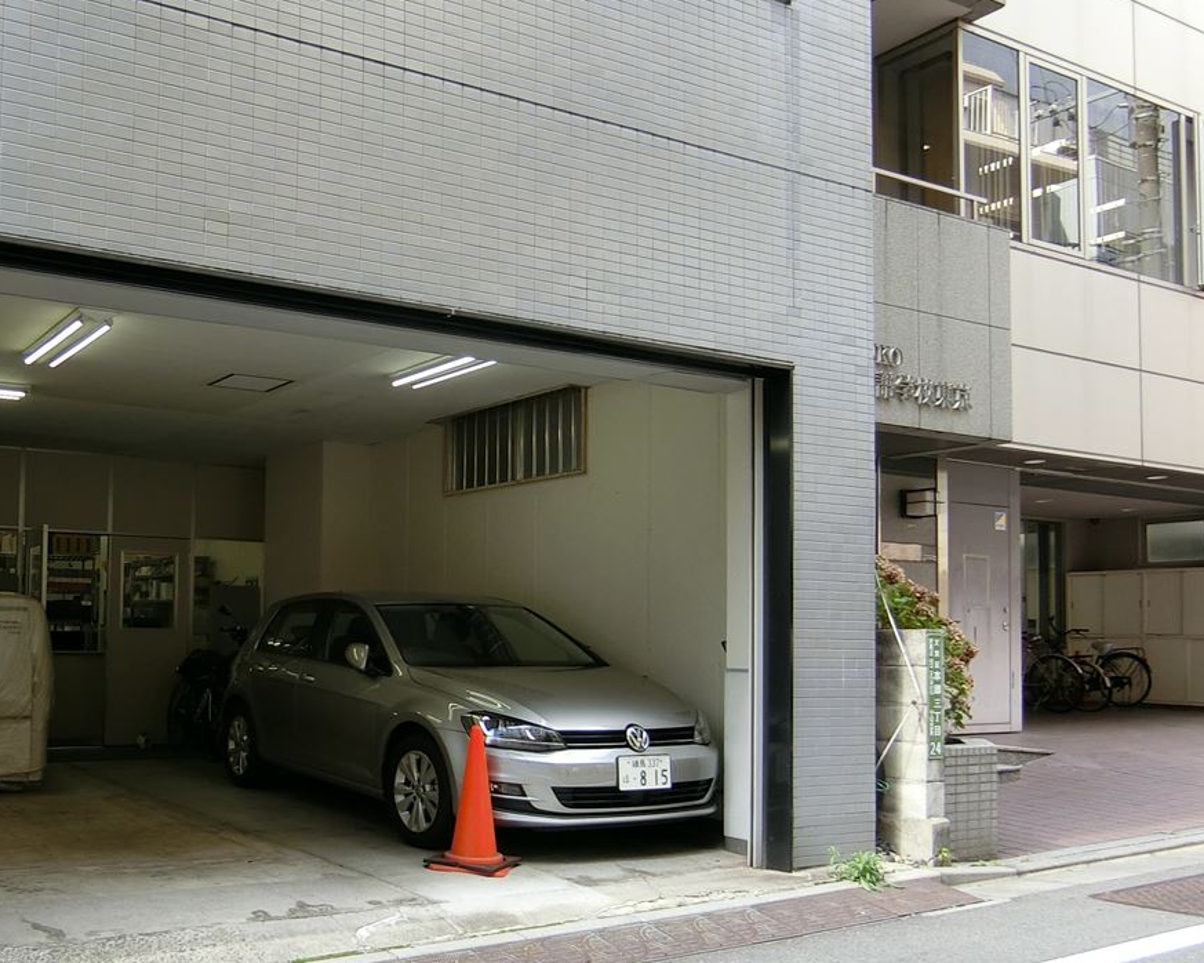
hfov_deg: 51.2
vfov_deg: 43.0
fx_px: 1211
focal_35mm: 34
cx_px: 345
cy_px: 600
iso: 80
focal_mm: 4.06
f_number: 2.7
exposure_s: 1/125
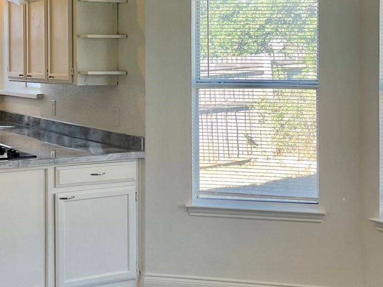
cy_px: 79
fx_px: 841
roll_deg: +0.7
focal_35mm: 76
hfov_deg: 25.7
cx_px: 178
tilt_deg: -2.1
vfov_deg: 19.3
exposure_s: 1/120
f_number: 1.6
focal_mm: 5.1
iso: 50
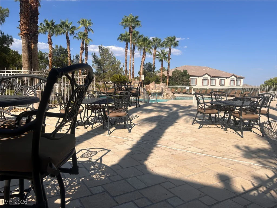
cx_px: 138
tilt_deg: -5.9
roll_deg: -0.4
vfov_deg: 53.1
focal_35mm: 26
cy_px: 104
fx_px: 208
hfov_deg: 67.3
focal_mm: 5.7
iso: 50
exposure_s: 1/5882
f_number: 1.5
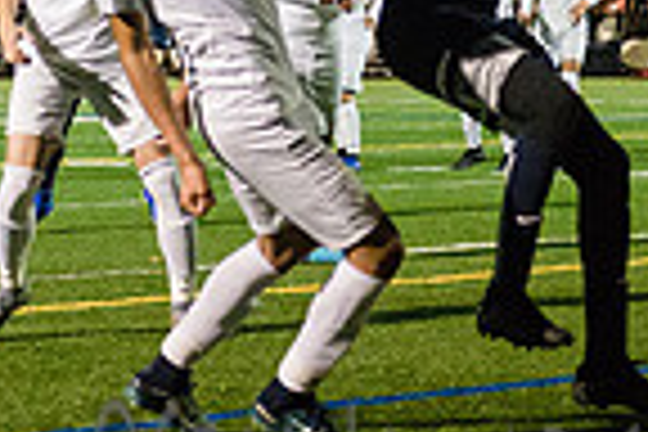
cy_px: 70
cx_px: 482
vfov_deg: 6.0
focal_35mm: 230
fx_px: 4140
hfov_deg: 8.9
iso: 4000
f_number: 3.2
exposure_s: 1/640
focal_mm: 52
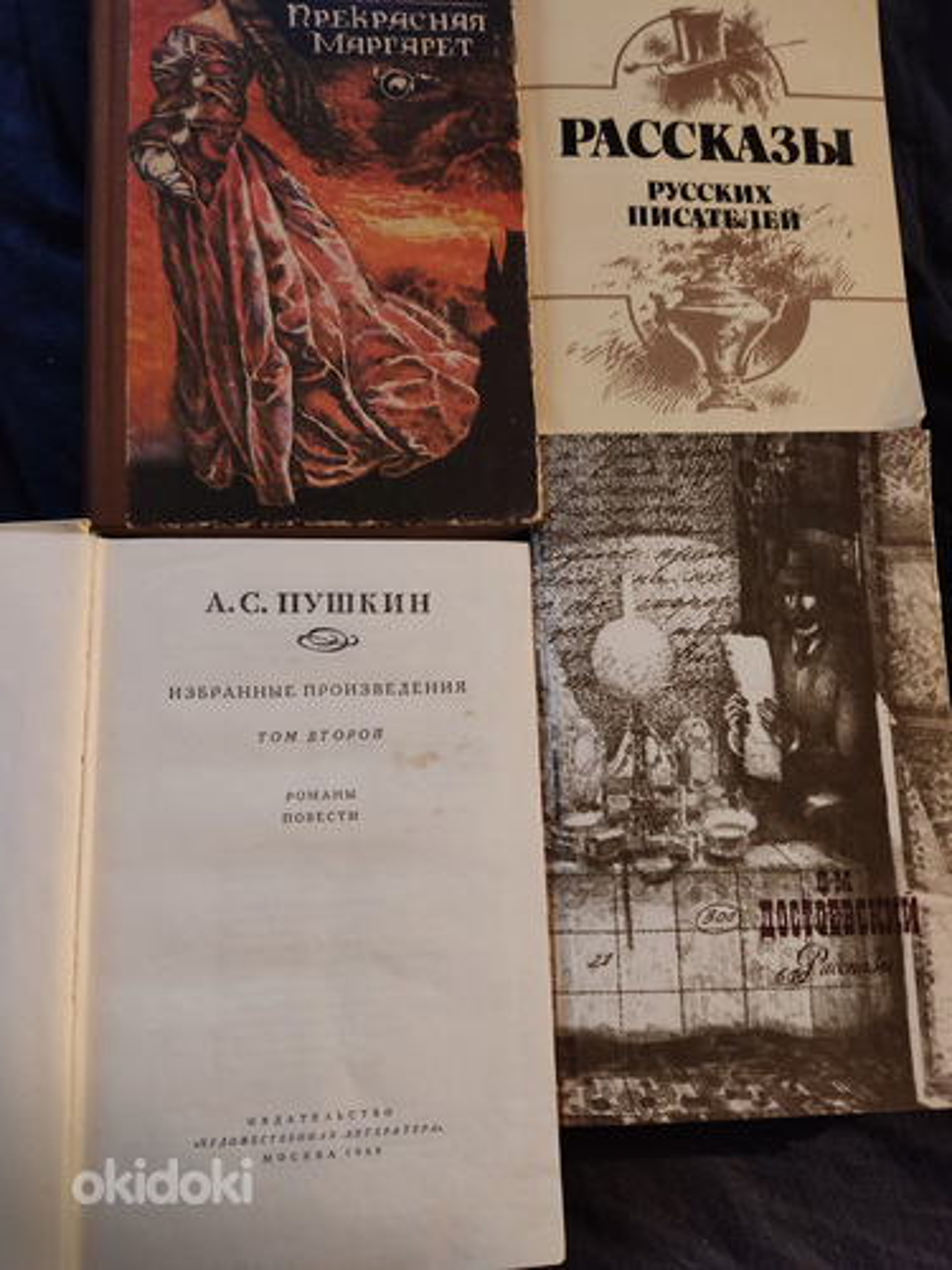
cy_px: 635
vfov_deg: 69.4
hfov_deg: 54.9
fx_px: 917
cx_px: 476
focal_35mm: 25
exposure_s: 1/25
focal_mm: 4.71
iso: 821
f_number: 1.79
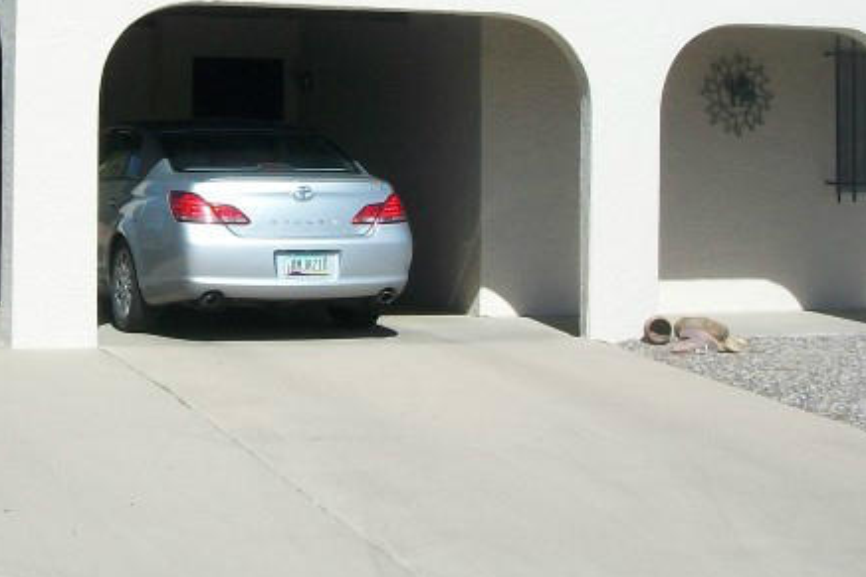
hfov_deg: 25.8
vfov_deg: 17.3
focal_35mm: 78
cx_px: 242
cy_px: 111
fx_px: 1876
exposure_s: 1/500
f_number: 5.5
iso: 80
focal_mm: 5.7
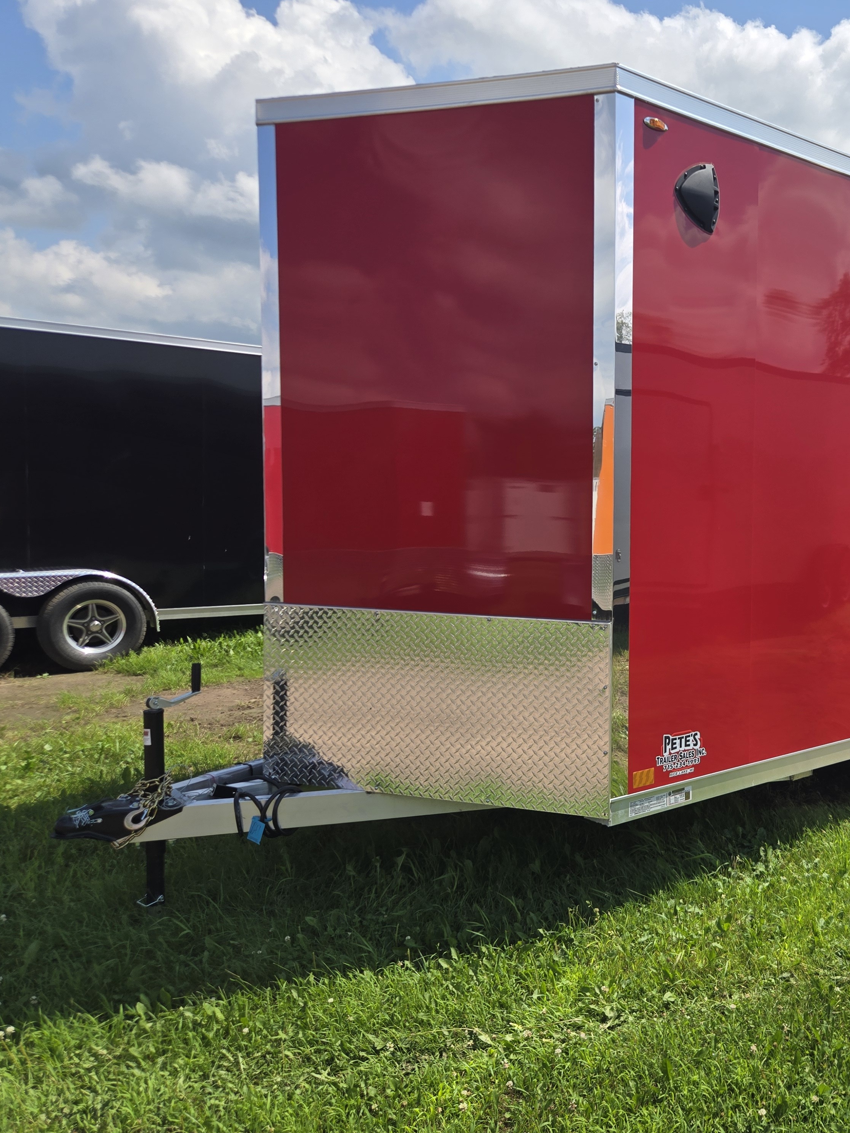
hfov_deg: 42.6
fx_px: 1015
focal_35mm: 31
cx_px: 720
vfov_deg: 58.4
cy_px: 566
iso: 25
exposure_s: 1/2088
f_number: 1.8
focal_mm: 5.4
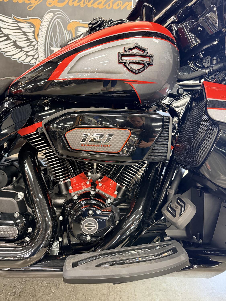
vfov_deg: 71.6
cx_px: 113
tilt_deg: -17.1
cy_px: 150
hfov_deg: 56.8
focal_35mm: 24
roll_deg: -2.2
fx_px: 209
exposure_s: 1/60
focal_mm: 6.76
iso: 500
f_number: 1.78
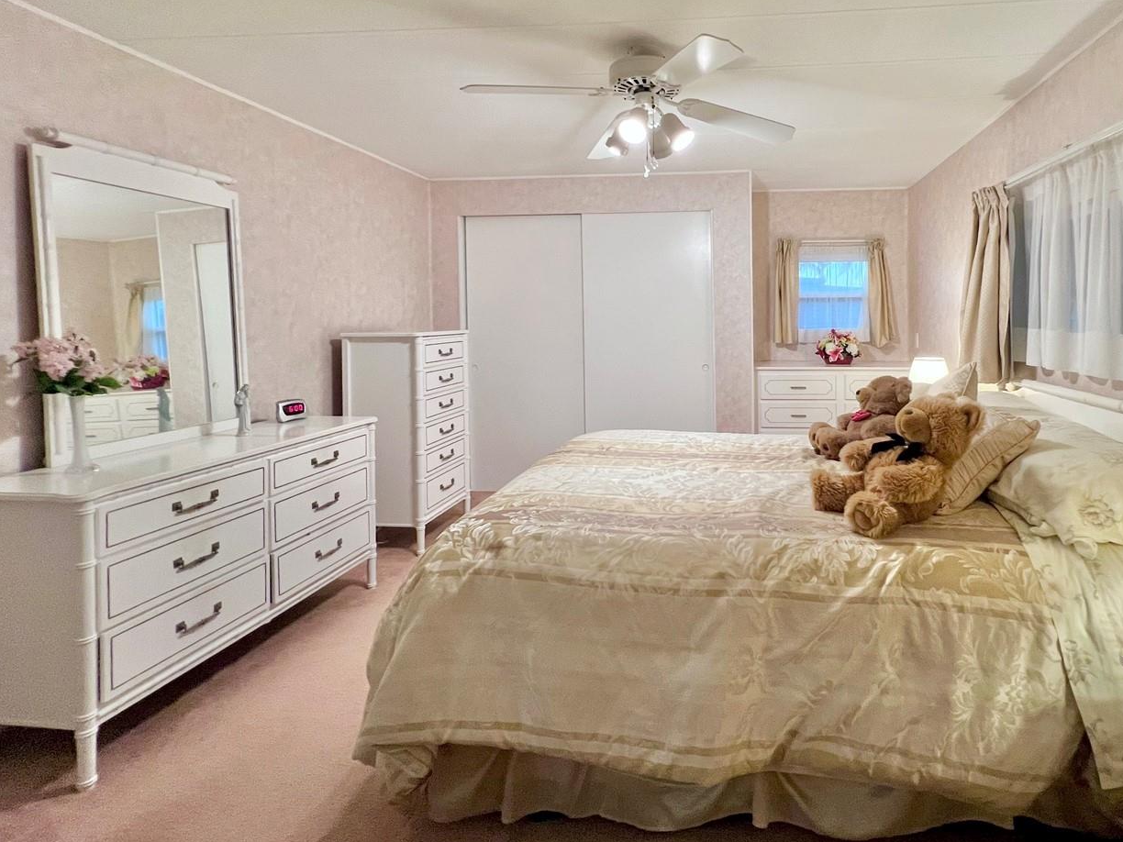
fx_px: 552
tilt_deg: -0.5
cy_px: 326
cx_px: 702
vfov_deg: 73.7
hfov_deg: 89.2
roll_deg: +0.4
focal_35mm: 17
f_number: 1.8
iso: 250
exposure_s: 1/60
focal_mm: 1.57
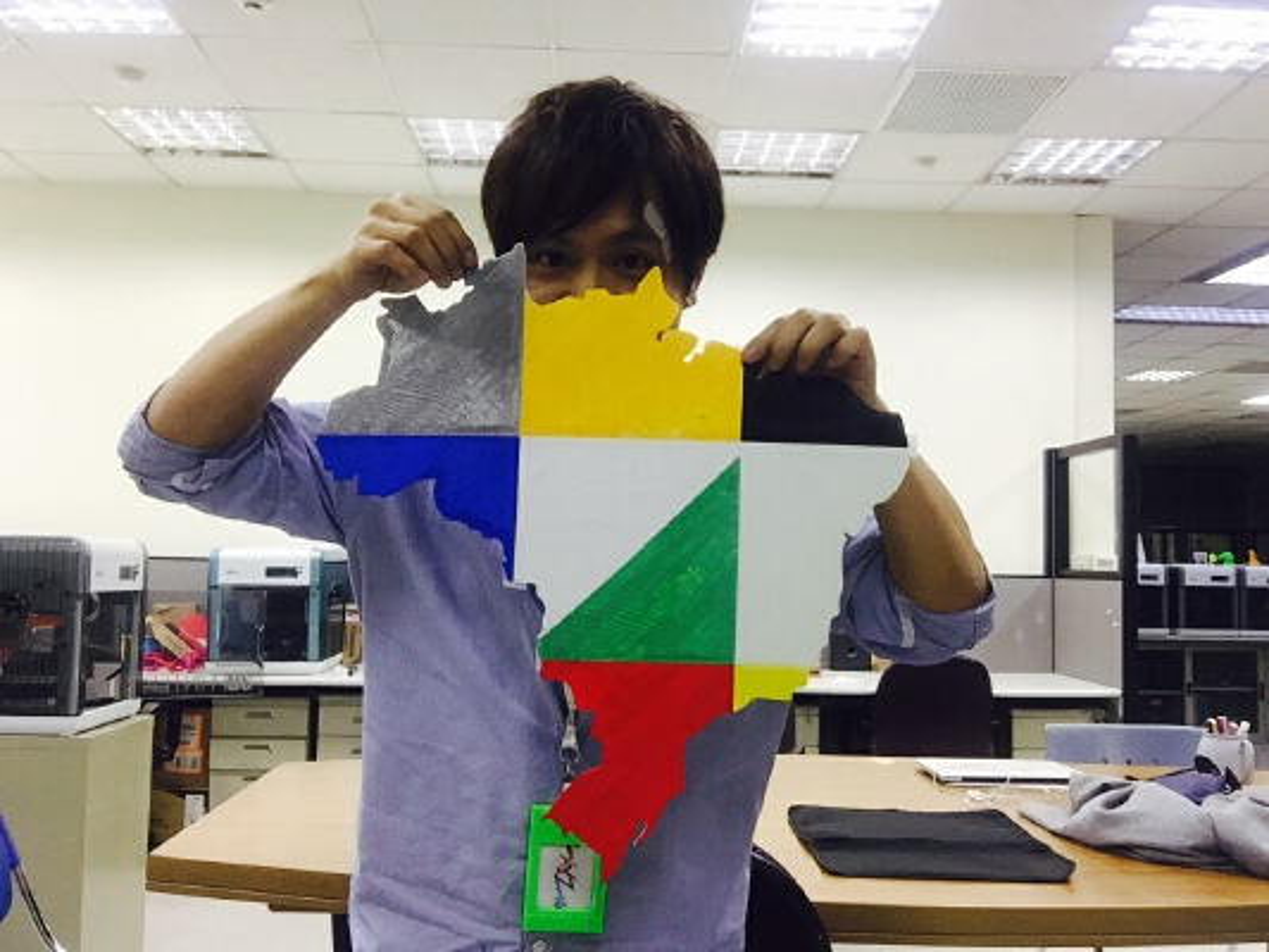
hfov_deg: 58.3
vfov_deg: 45.5
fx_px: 1137
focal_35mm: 31
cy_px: 476
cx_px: 634
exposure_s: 1/30
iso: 64
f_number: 2.2
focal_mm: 2.65
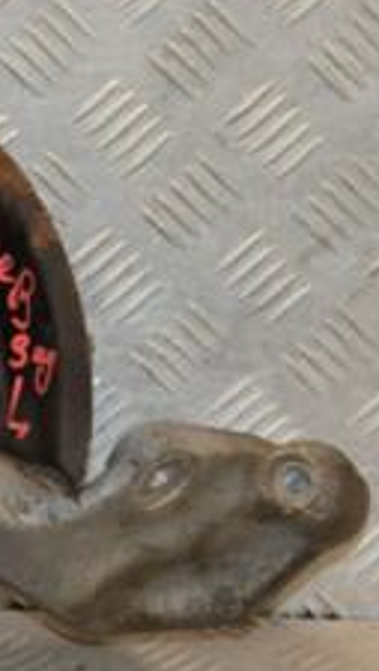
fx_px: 3582
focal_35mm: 201
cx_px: -203
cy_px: 415
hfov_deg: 6.0
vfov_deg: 10.7
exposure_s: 1/200
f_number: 5.6
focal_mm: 48
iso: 800
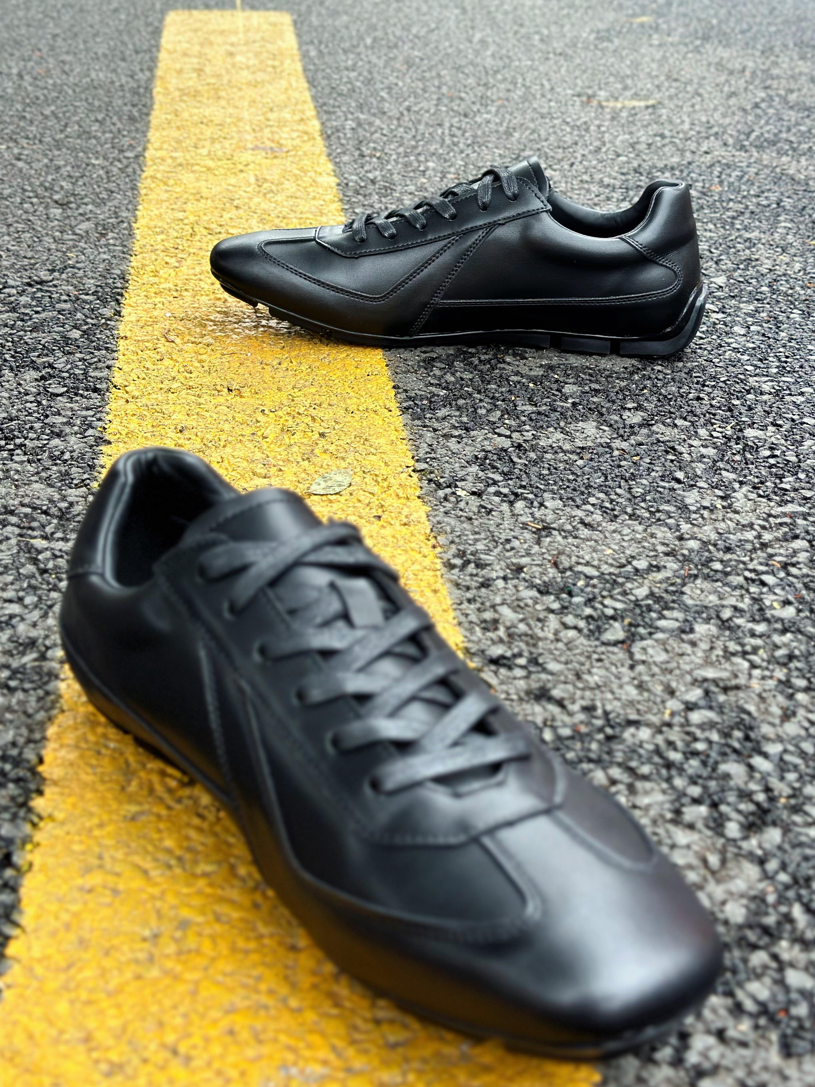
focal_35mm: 51
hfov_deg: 28.6
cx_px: 393
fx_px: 1601
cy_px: 566
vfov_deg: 37.5
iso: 80
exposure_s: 1/450
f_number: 1.78
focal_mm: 6.86
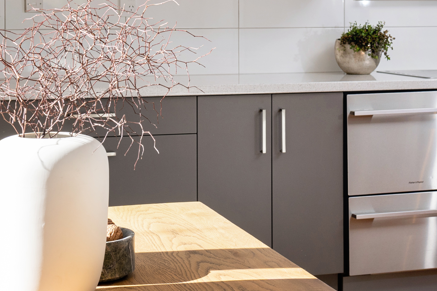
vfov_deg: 15.5
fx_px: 1056
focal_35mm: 87
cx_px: 232
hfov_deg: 23.4
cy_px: 32
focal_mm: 30
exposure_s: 1/125
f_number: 8
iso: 200
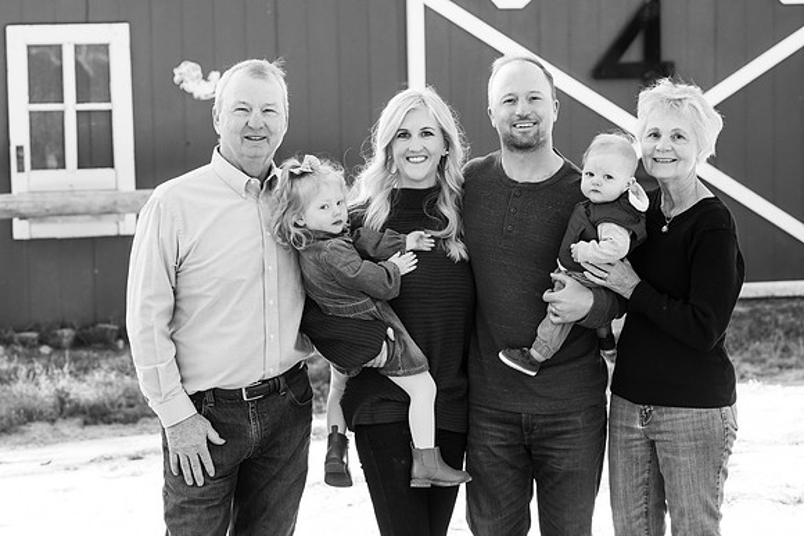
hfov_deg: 18.8
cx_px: 402
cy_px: 268
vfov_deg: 12.6
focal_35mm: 109
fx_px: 2435
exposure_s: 1/320
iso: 1600
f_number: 6.3
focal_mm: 109
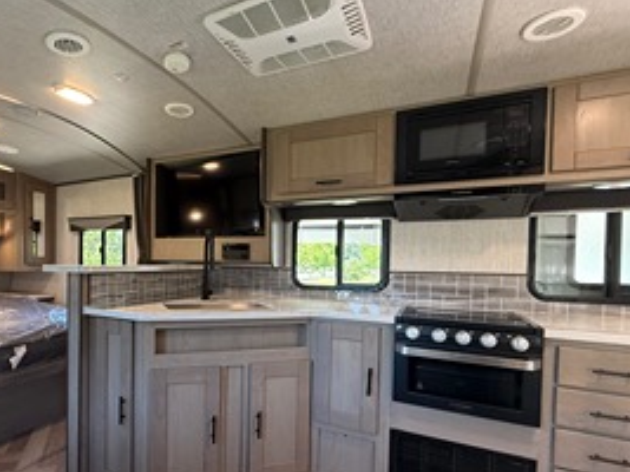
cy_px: 269
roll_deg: -1.8
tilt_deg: -1.1
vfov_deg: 63.1
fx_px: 382
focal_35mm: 21
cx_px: 215
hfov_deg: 76.7
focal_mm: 2.22
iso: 400
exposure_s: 1/60
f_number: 2.2
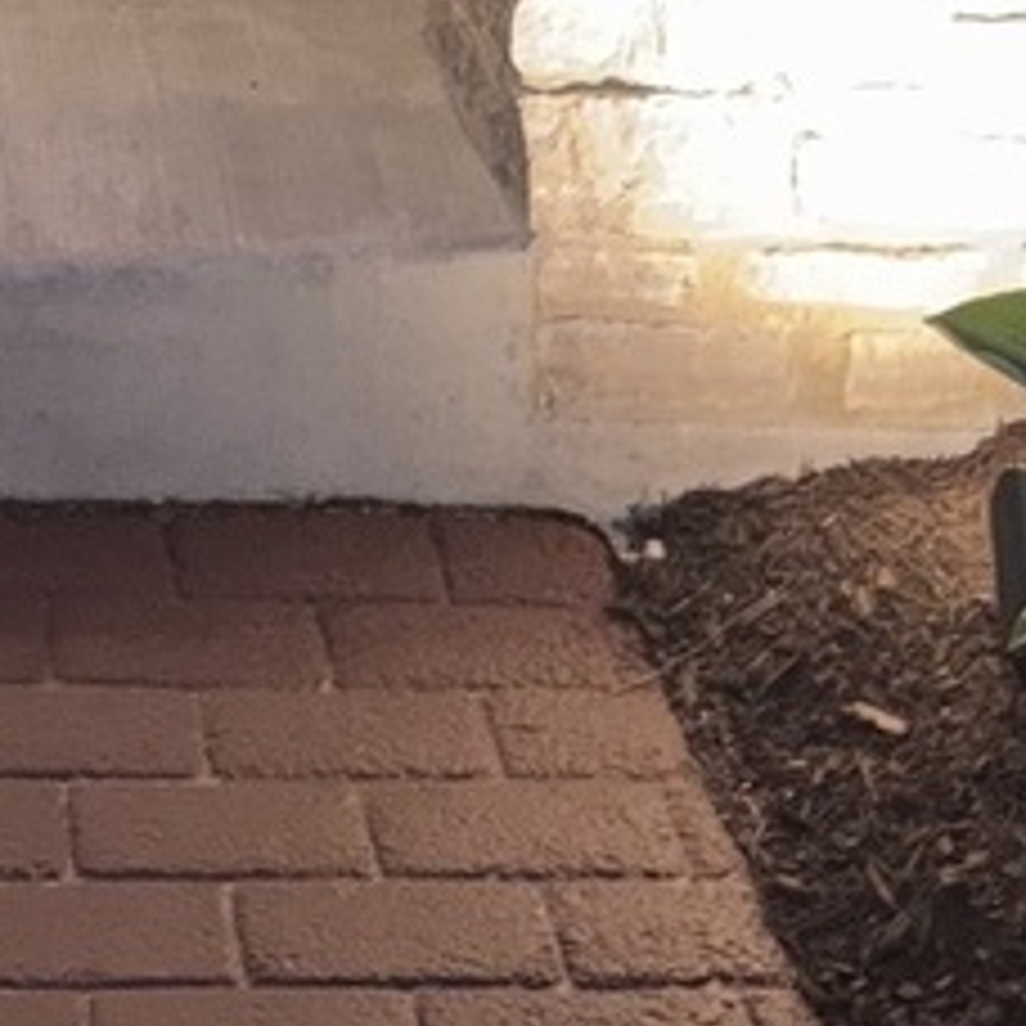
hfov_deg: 15.6
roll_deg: +0.5
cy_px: -1390
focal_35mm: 109
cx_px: -99
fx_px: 3655
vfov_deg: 12.6
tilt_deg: +4.3
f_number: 1.6
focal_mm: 5.96
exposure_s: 1/6
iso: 250
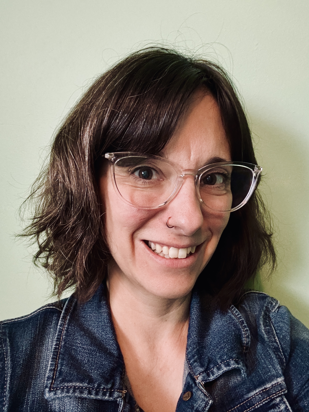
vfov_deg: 60.0
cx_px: 154
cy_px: 206
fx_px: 357
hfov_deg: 46.8
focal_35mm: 30
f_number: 1.9
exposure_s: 1/20
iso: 640
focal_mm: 2.69
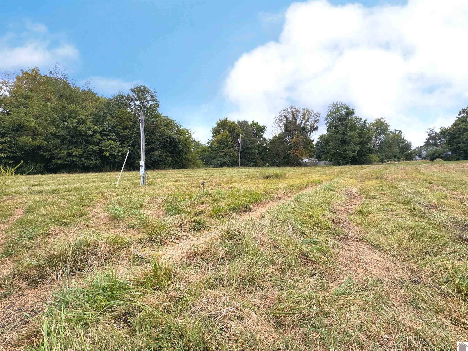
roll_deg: -0.3
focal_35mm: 14
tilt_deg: -3.4
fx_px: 189
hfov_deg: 102.1
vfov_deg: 85.7
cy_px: 176
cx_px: 234
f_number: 2.2
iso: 40
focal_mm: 2.22
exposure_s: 1/569
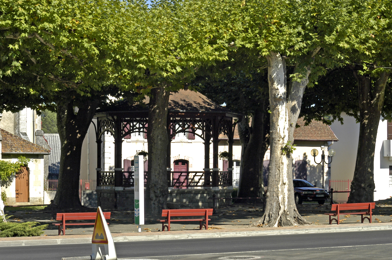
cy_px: 130
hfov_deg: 19.5
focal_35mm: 105
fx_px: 1142
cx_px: 196
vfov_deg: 13.0
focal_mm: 70
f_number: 10
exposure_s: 1/320
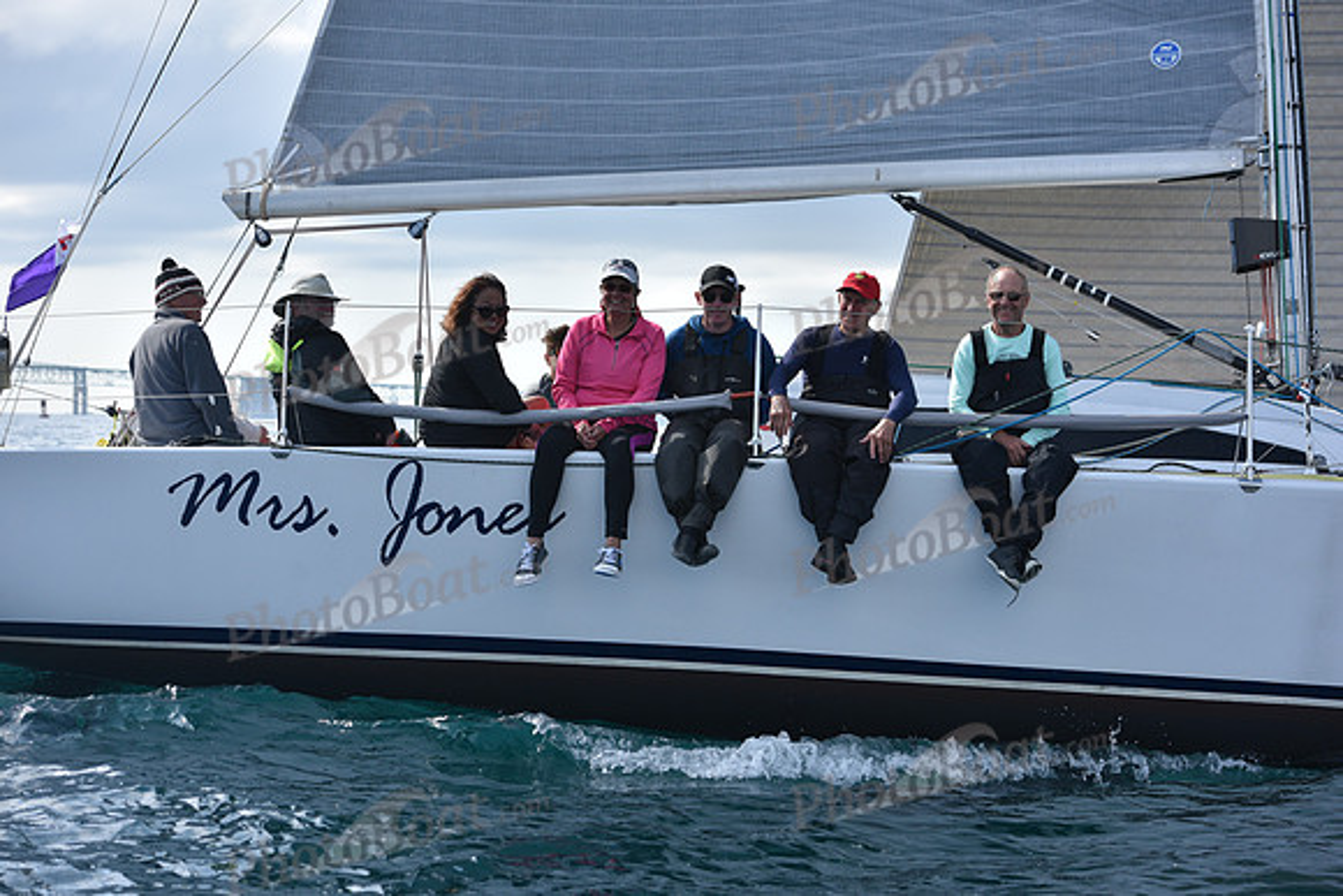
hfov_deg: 27.0
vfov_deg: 18.2
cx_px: 672
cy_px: 448
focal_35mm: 75
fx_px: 2798
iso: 250
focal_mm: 75
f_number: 5
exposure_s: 1/1600
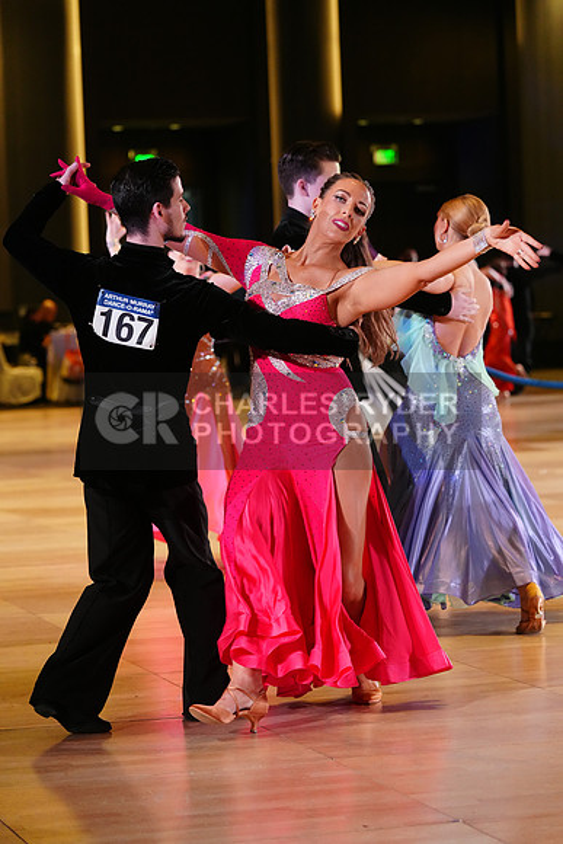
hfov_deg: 11.9
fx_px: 2696
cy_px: 422
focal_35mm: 115
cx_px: 282
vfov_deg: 17.8
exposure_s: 1/400
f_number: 4
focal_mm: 115
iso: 3200
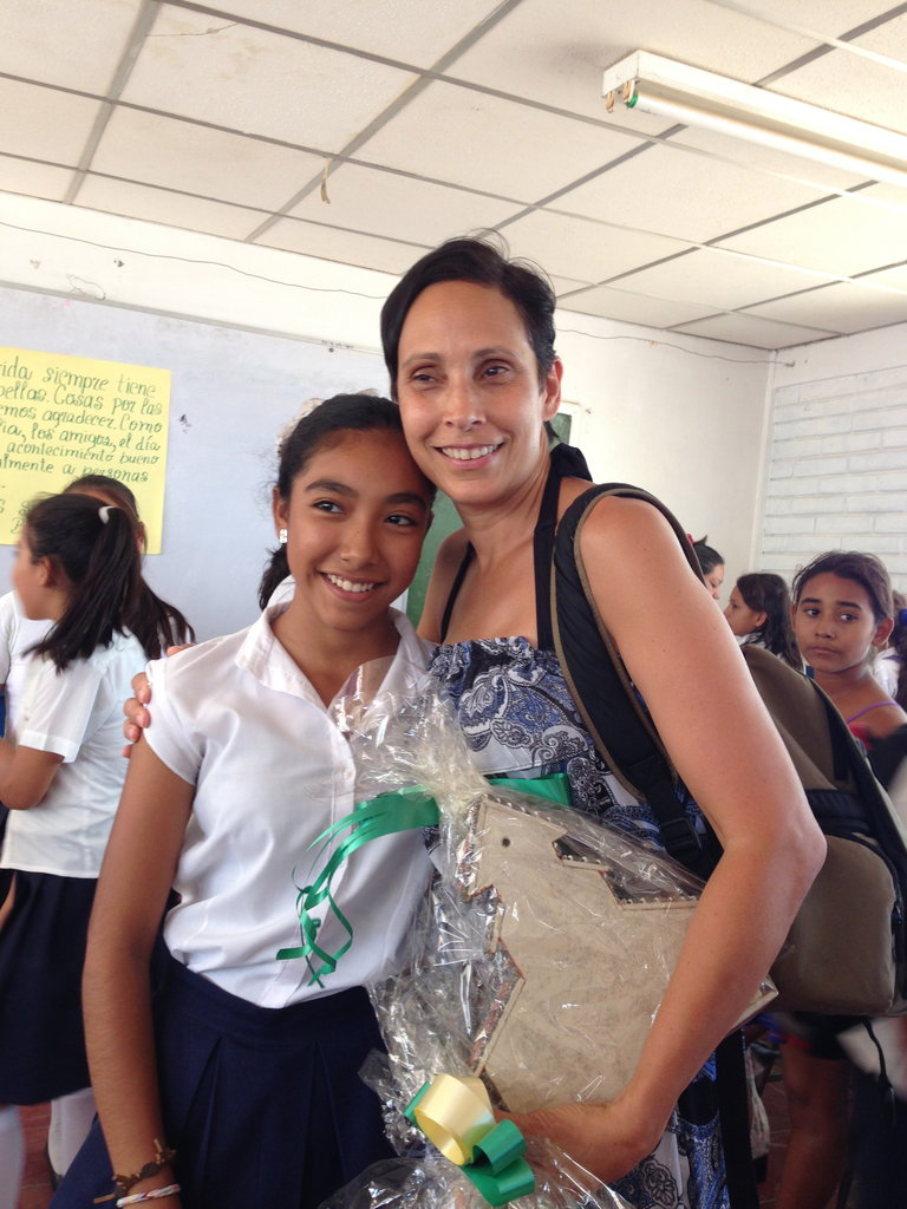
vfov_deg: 55.4
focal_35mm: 33
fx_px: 1153
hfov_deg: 42.9
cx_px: 454
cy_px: 604
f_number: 2.4
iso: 50
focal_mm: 4.12
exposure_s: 1/24
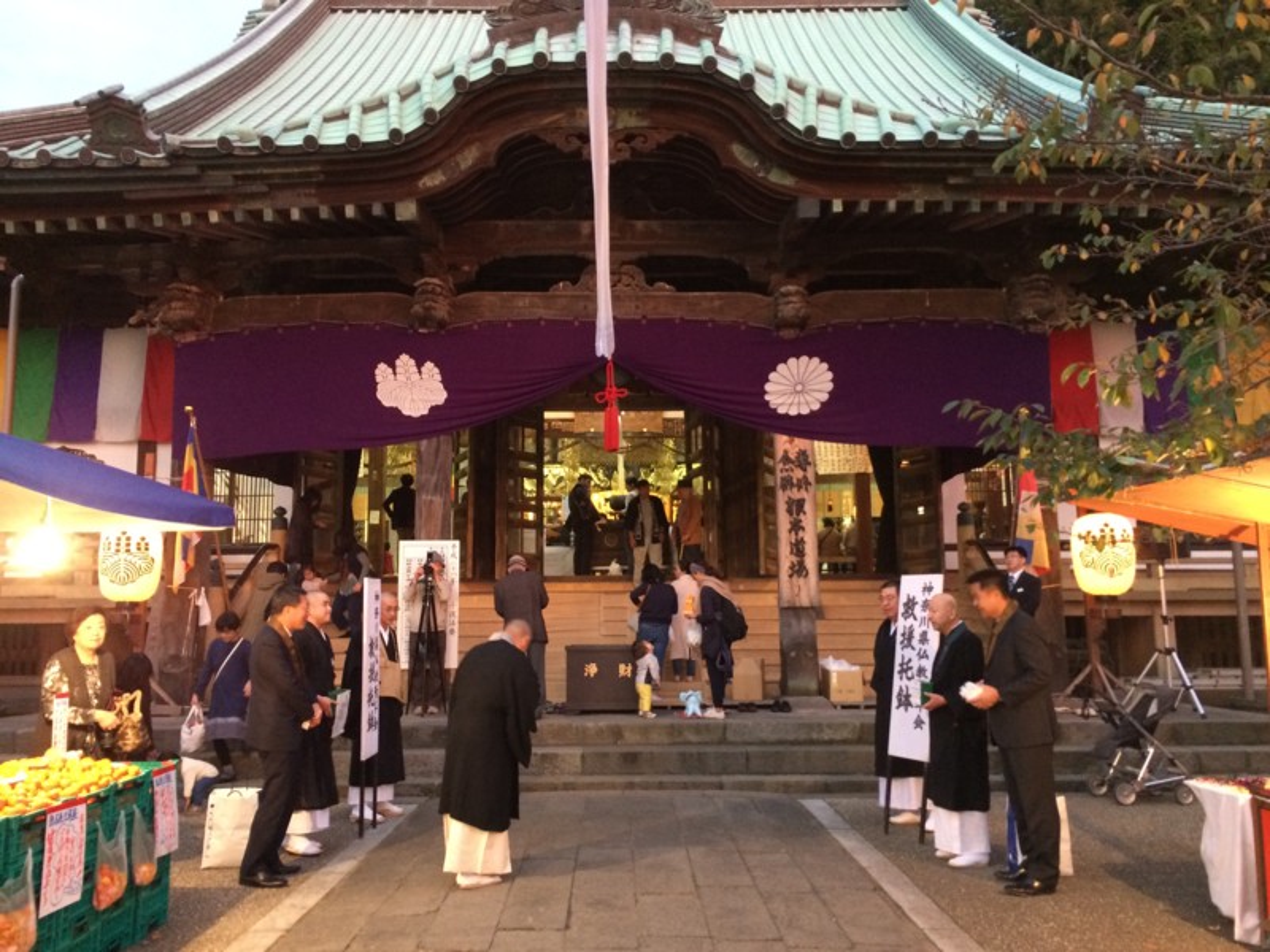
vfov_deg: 48.2
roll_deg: +1.6
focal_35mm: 29
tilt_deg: +5.9
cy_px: 476
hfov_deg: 61.7
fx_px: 1064
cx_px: 635
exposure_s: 1/15
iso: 250
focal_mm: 4.15
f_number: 2.2
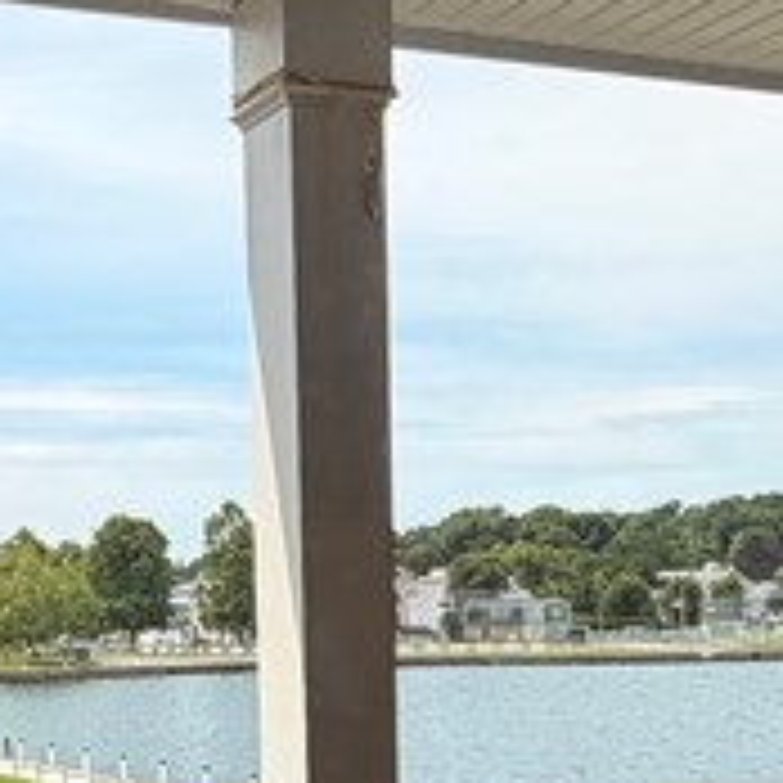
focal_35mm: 73
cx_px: 432
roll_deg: +1.2
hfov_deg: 23.7
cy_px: 742
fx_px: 1868
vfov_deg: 22.9
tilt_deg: -5.0
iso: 40
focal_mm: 2.22
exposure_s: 1/770
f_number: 2.2
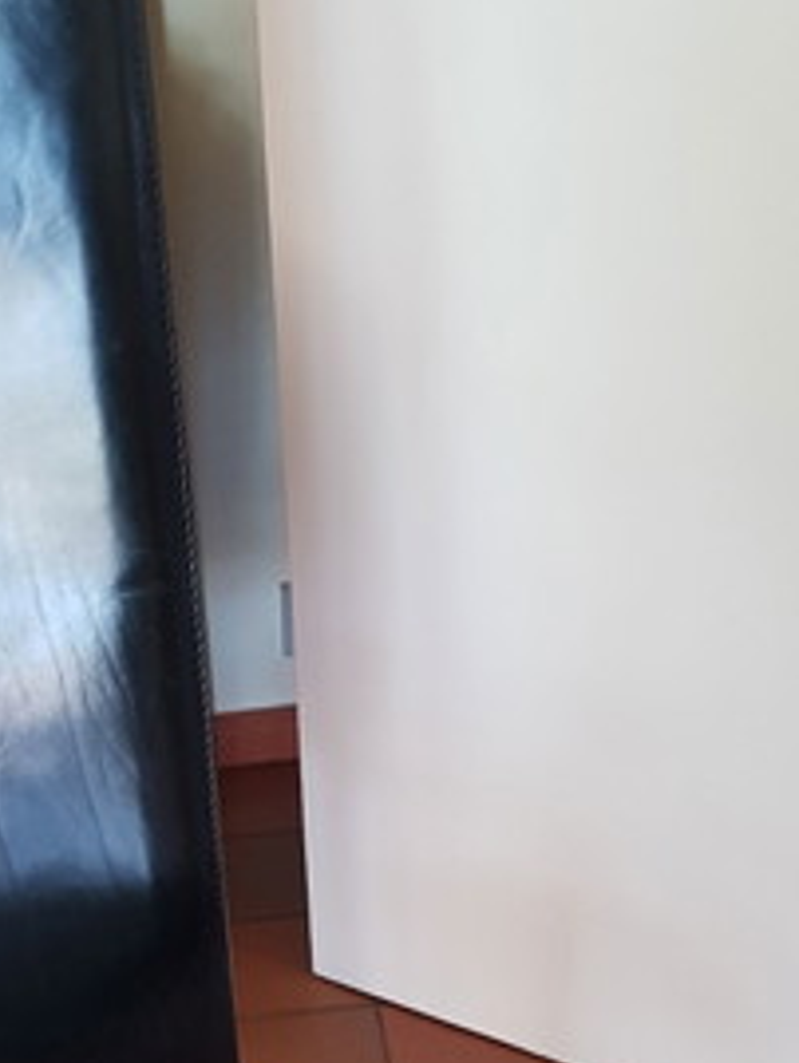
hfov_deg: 21.8
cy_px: 1081
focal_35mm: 66
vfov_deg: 27.6
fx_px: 2030
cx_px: 103
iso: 250
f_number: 1.7
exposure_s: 1/14
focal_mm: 4.2
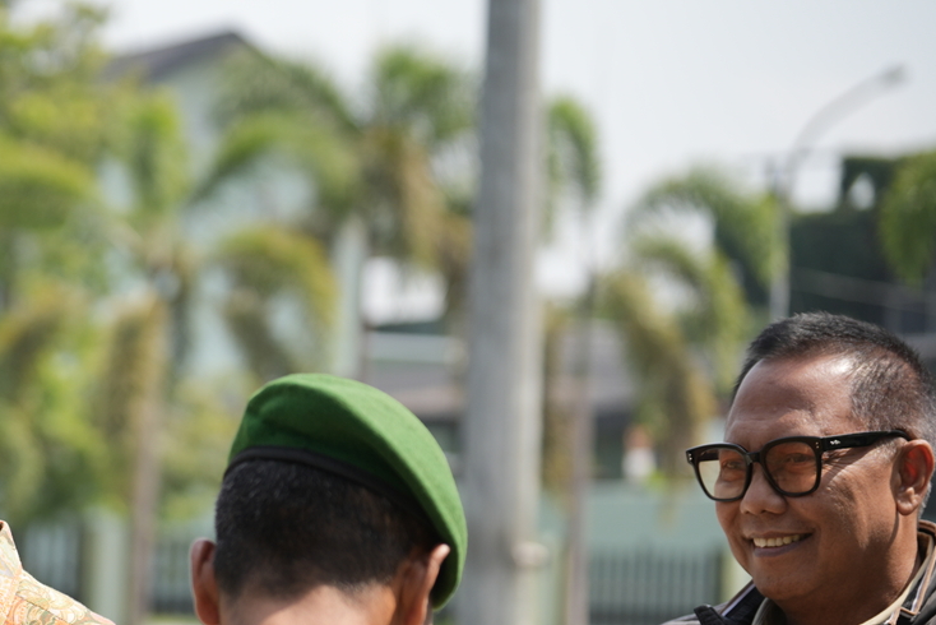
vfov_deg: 8.2
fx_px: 4343
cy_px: 541
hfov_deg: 12.1
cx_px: -154
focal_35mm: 167
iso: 125
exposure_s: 1/1250
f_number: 2.8
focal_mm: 70
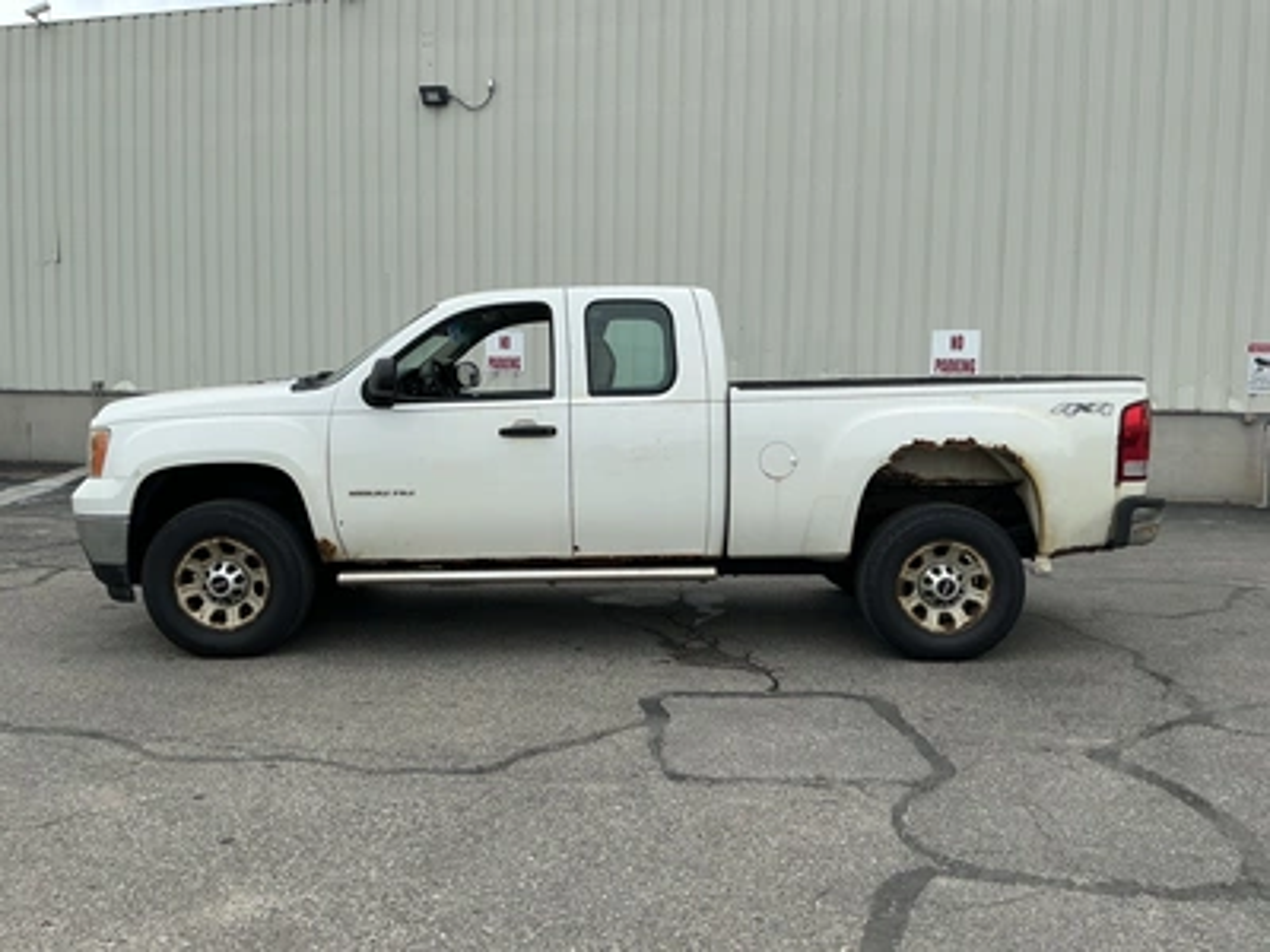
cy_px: 476
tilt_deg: -0.6
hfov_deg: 63.4
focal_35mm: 28
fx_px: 1027
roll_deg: -1.2
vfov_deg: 49.7
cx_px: 635
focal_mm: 3
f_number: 1.8
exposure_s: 1/855
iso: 25
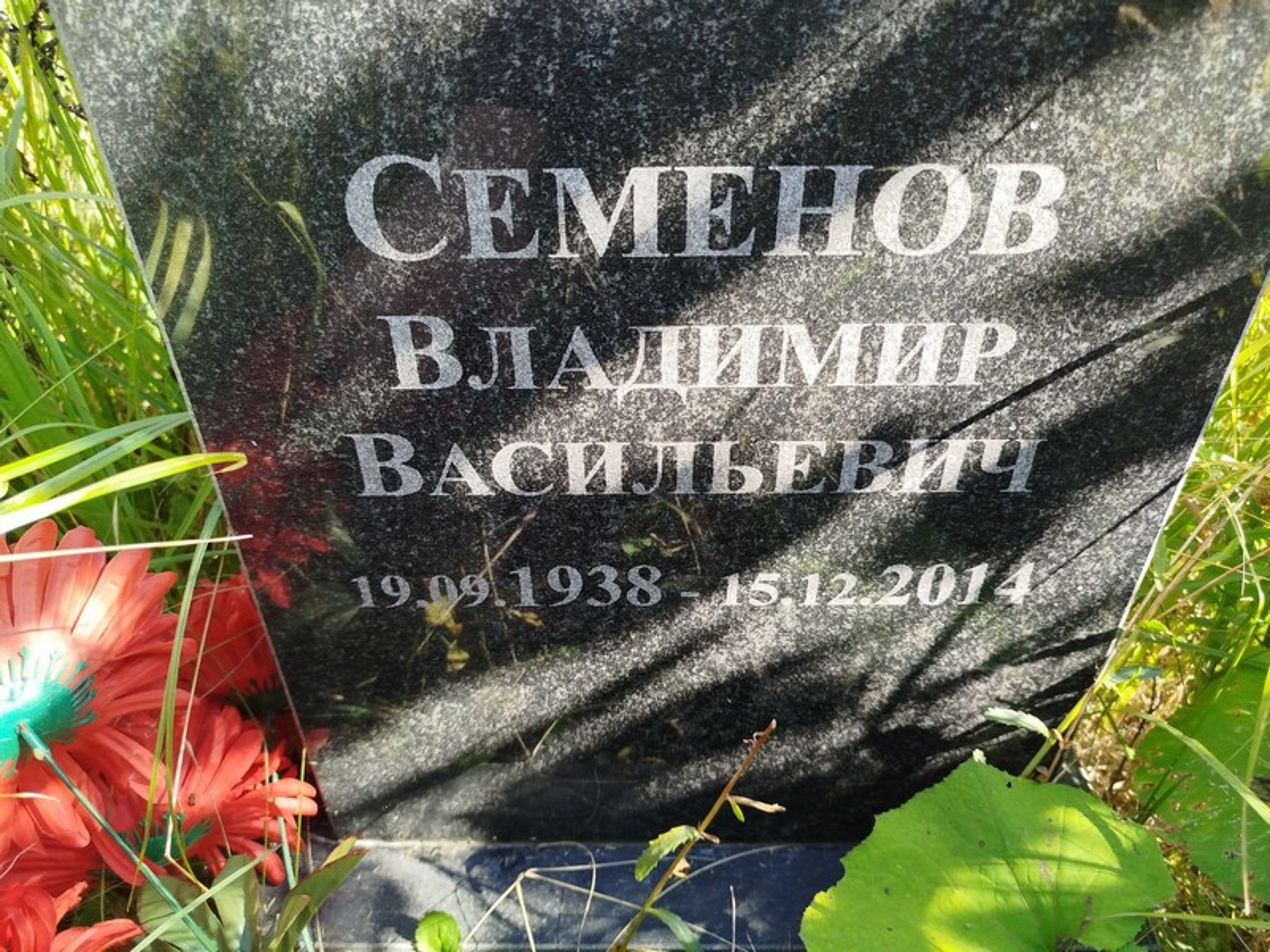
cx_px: 635
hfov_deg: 71.6
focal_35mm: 24
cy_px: 476
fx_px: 881
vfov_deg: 56.8
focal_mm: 5.31
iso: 50
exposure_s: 1/111
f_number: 1.7
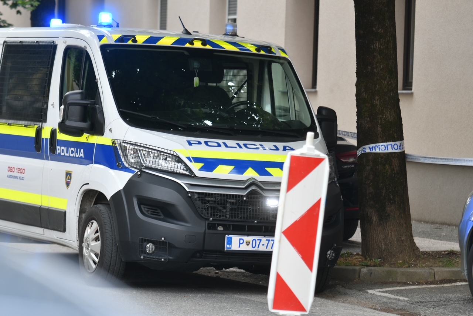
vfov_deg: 7.6
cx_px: 236
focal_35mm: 180
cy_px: 158
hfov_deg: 11.4
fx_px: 2365
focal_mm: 120
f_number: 2.8
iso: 160
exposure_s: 1/200
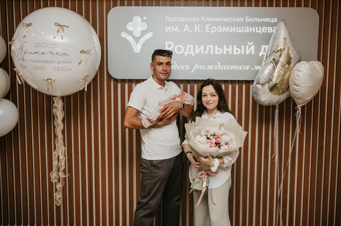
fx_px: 324
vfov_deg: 38.3
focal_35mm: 34
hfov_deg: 55.5
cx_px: 178
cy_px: 107
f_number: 4
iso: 160
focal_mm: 32
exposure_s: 1/160
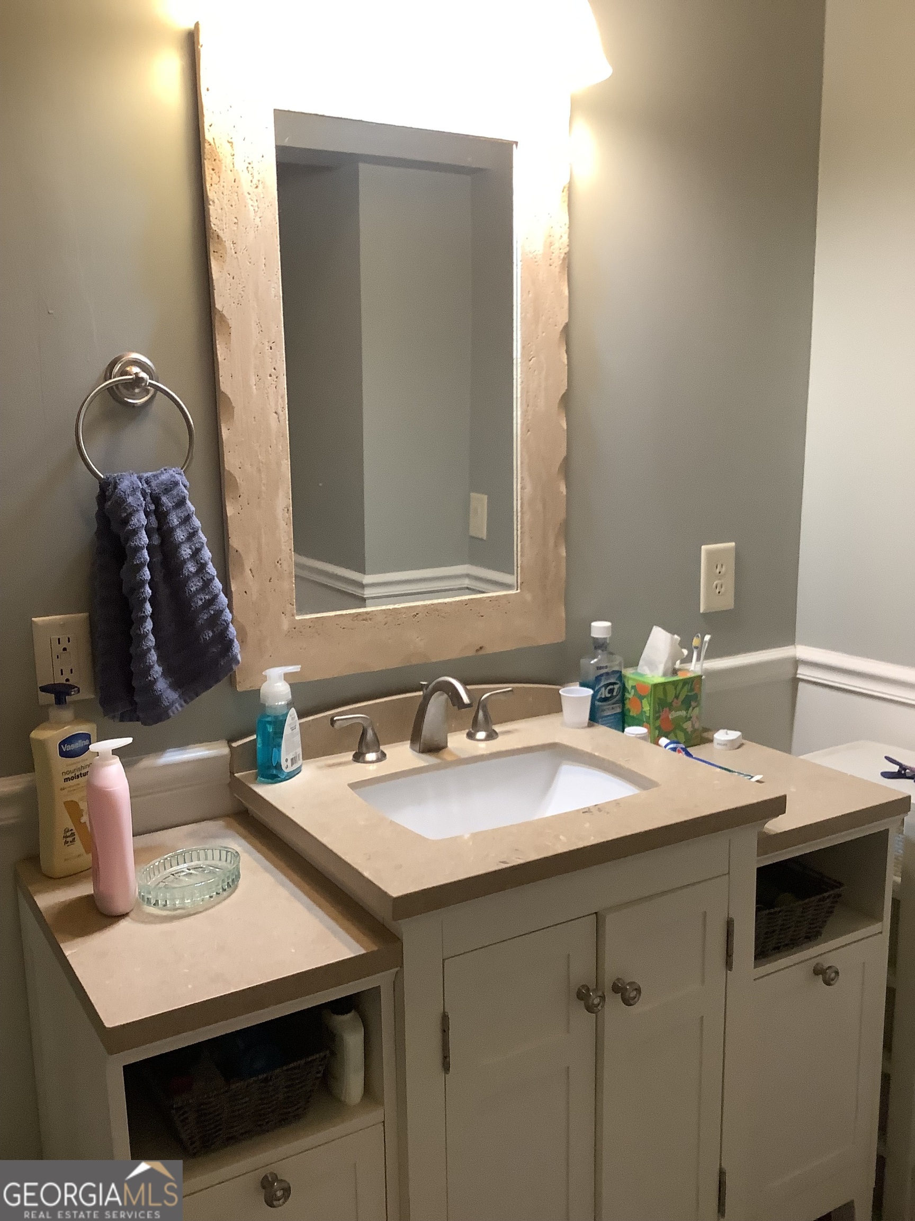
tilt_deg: -10.8
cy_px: 610
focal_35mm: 31
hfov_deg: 45.4
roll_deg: +1.1
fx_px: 1093
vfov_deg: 58.4
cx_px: 458
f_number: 2.4
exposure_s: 1/60
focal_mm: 3.3
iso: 160
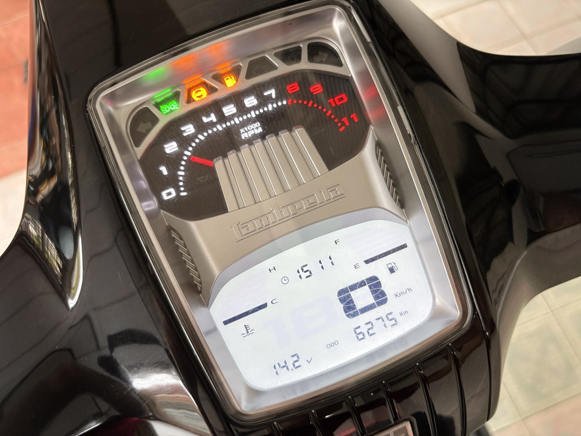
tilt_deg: -67.7
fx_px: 436
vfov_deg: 53.1
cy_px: 218
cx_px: 290
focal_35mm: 26
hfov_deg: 67.3
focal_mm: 5.96
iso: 160
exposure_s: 1/60
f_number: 1.6
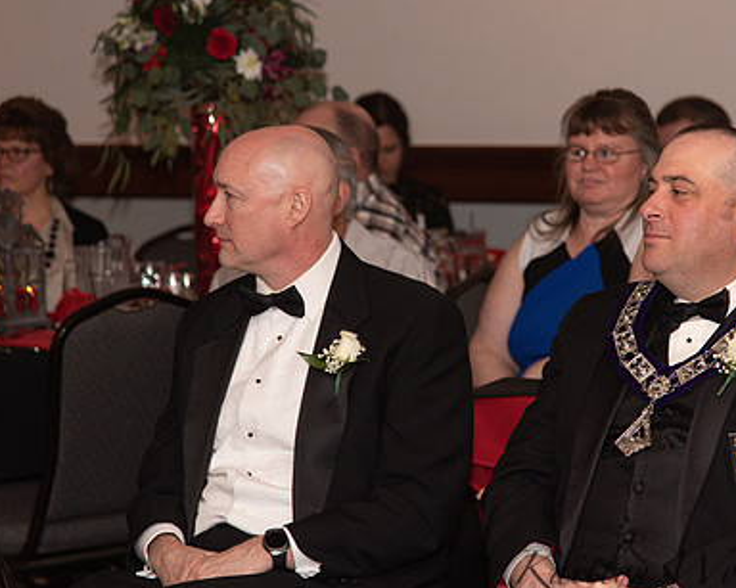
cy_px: 273
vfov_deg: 10.4
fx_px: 3245
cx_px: 514
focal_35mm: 149
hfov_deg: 12.9
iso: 800
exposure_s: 1/200
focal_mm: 105
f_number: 4
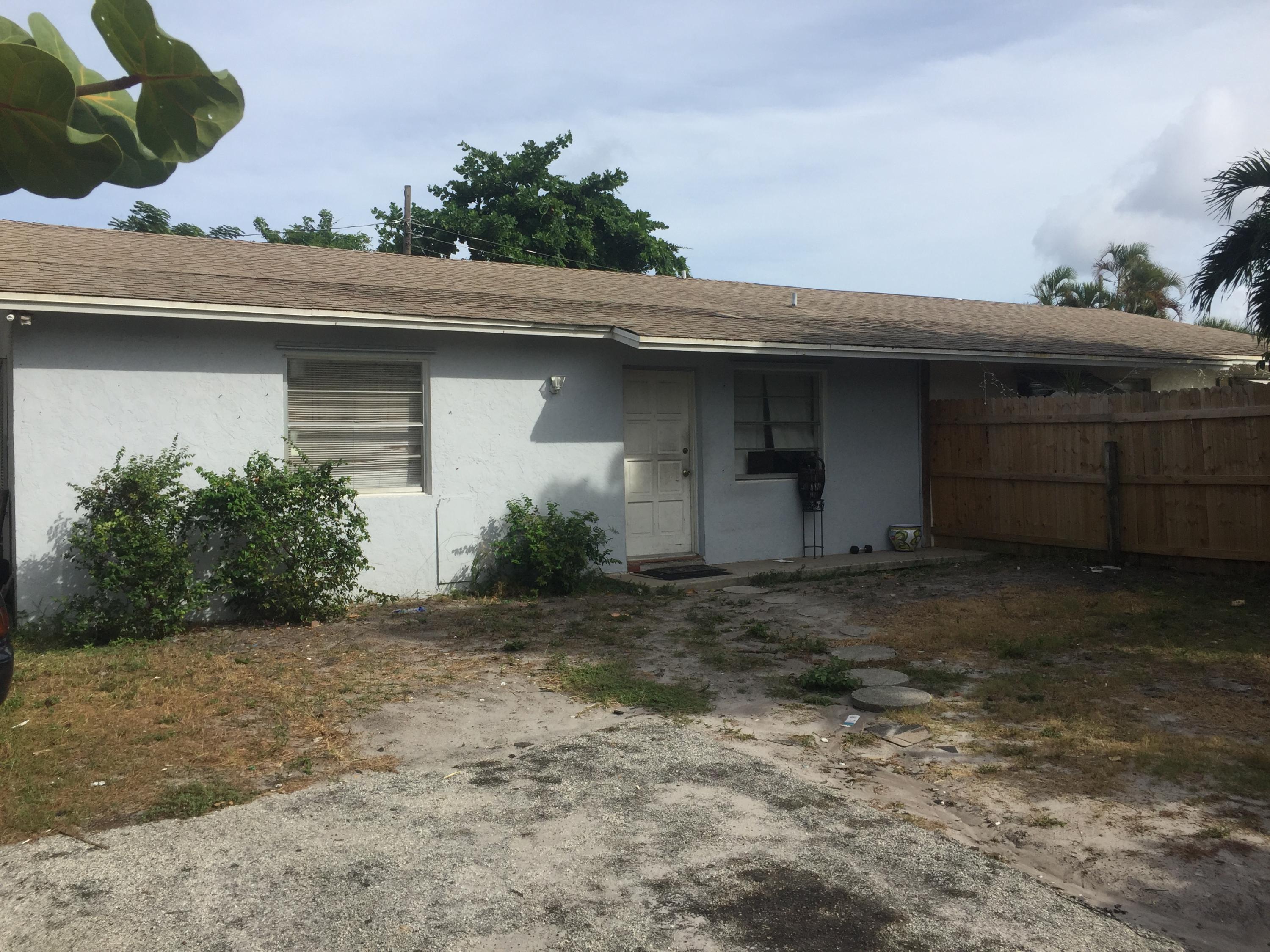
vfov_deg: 48.2
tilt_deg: -0.8
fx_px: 1064
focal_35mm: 29
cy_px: 476
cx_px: 635
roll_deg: +0.1
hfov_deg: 61.7
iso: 32
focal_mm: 4.15
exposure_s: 1/2326
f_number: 2.2
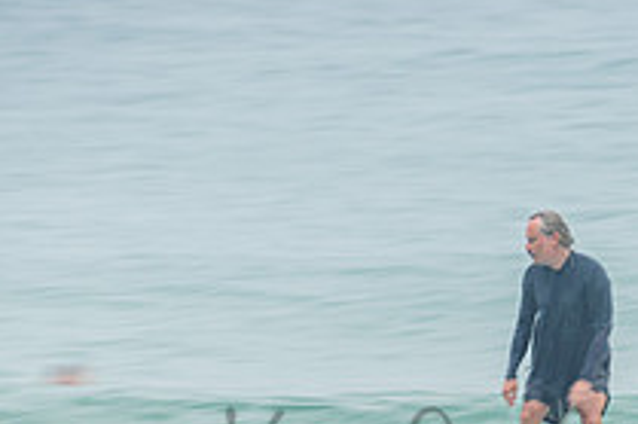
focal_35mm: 1389
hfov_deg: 1.5
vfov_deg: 1.0
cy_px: 429
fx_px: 24596
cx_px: 540
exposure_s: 1/25
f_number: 7.1
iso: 64
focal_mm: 500
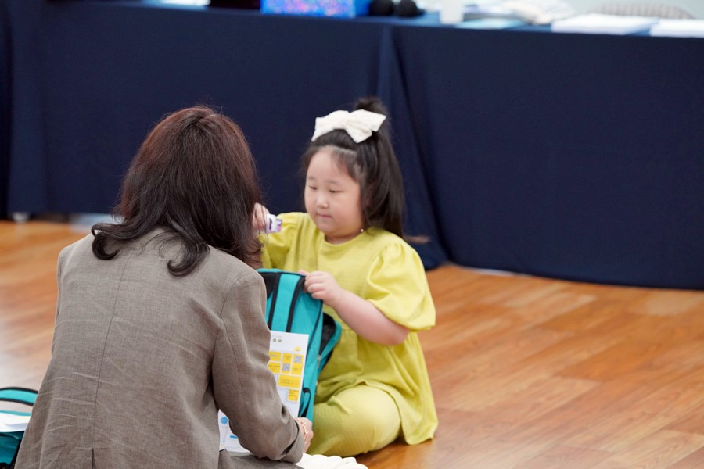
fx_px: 2659
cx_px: 352
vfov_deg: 10.1
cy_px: 234
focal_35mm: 136
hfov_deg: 15.1
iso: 3200
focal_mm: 136
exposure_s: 1/160
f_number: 4
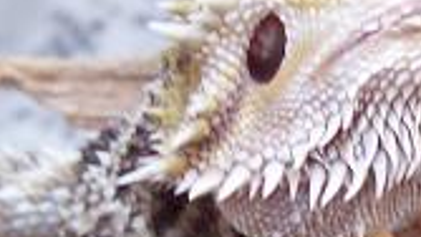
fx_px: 1418
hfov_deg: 16.9
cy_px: 219
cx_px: 276
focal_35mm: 127
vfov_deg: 9.5
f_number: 2.7
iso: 140
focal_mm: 6
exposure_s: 1/60.5
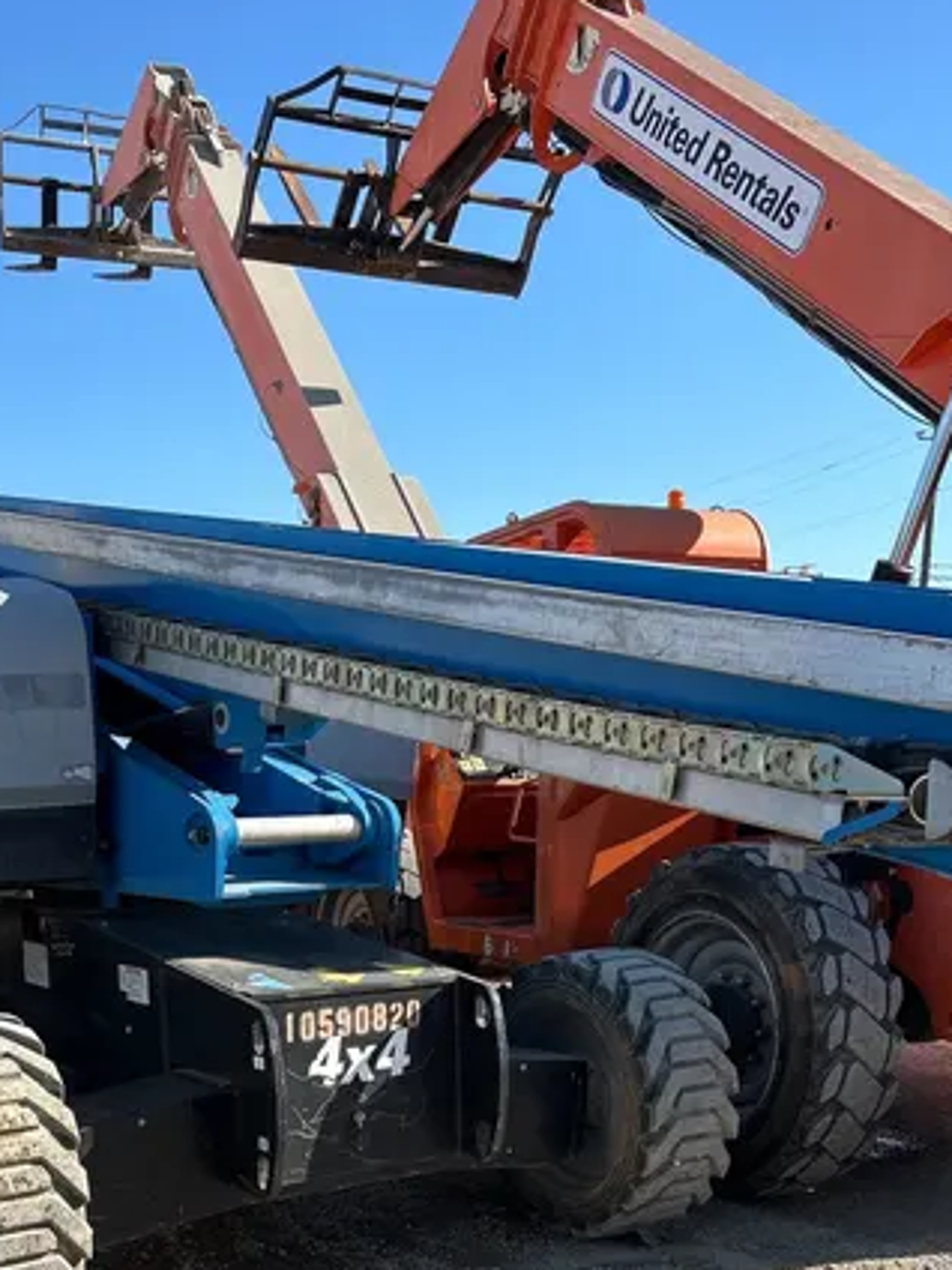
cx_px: 323
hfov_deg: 31.9
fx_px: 1650
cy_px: 1056
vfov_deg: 40.0
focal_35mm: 45
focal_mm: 5.7
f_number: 1.5
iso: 50
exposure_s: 1/2841
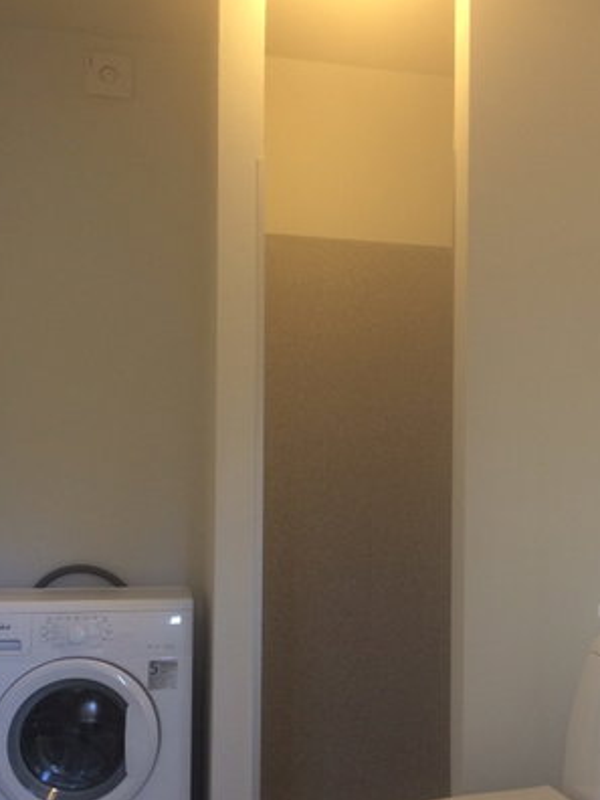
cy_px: 500
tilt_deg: -1.0
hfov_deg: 36.6
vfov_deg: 47.4
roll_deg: +1.7
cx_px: 372
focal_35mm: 39
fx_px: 901
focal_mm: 4.15
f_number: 2.2
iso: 160
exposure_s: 1/33
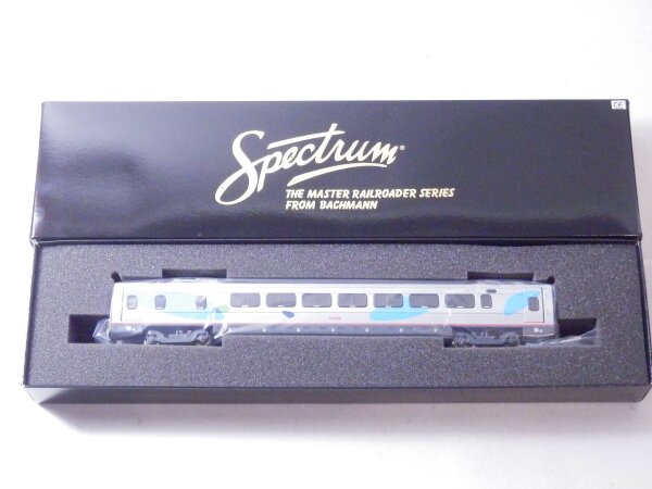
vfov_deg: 22.3
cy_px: 244
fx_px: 1243
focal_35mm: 66
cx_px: 326
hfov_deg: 29.4
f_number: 4.4
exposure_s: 1/160
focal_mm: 11.9
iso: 2000
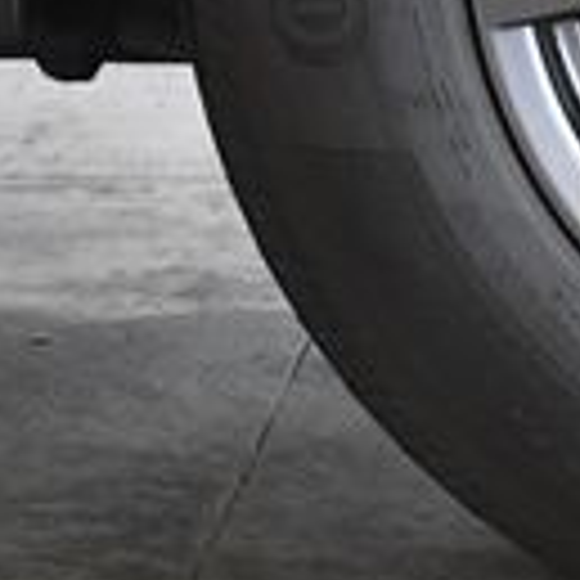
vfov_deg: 7.9
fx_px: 4151
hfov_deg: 7.8
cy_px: -83
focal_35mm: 219
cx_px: 989
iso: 2500
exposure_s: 1/500
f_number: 4.5
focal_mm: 35
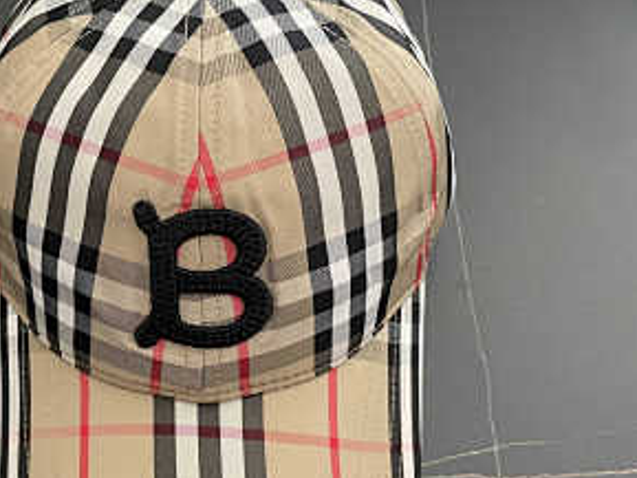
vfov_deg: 32.0
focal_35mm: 45
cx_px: 196
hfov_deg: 41.3
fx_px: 828
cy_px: 305
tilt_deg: -59.9
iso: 640
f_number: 1.6
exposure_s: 1/35
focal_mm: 4.2
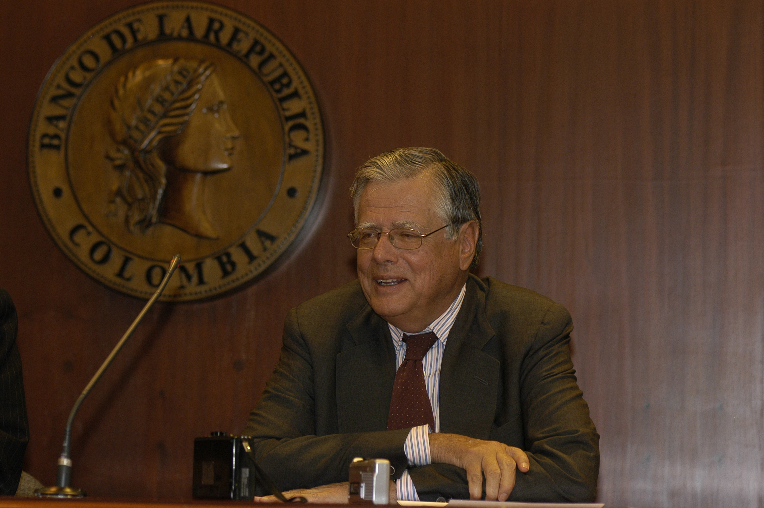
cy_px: 254
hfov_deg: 13.7
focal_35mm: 150
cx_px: 382
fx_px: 3180
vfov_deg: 9.1
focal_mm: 100
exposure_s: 1/100
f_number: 3.5
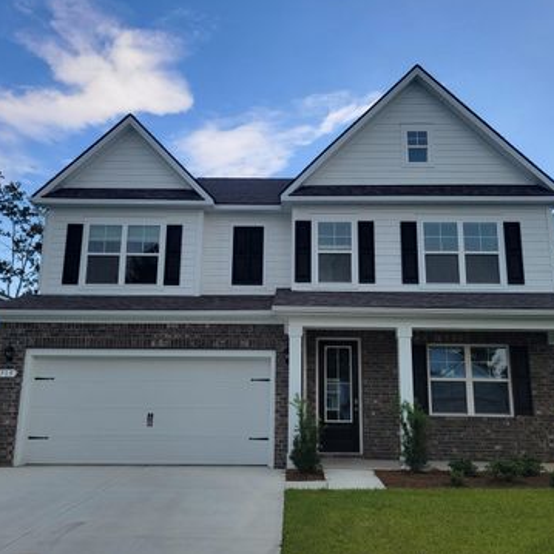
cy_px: 272
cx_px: 293
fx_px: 579
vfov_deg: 51.1
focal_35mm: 32
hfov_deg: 51.1
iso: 40
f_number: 1.8
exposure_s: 1/1050
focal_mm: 5.4
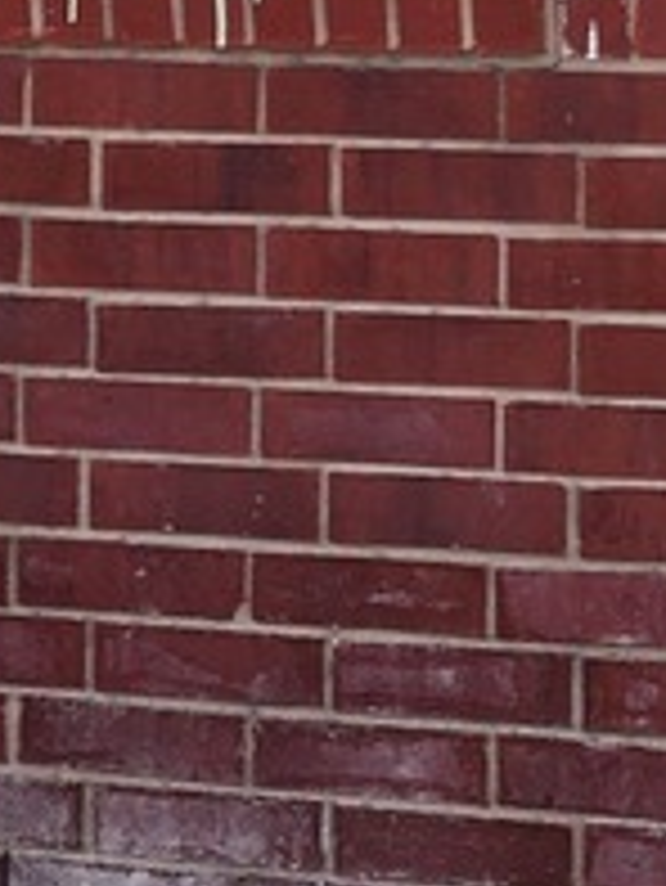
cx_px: 1426
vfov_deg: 11.1
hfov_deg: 8.3
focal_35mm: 168
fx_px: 4305
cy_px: -580
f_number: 1.8
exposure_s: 1/450
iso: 12
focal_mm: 6.4
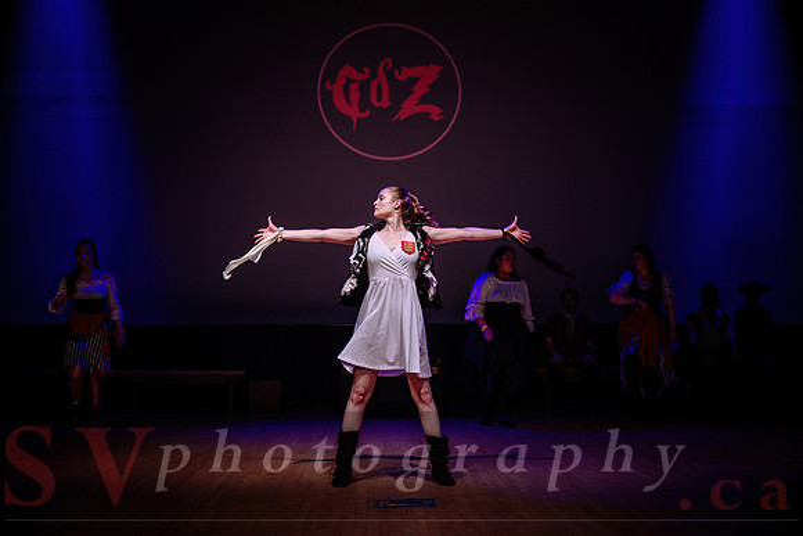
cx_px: 402
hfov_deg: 41.9
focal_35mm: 47
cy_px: 268
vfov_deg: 28.7
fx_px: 1049
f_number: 2.8
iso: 1600
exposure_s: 1/320
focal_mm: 47
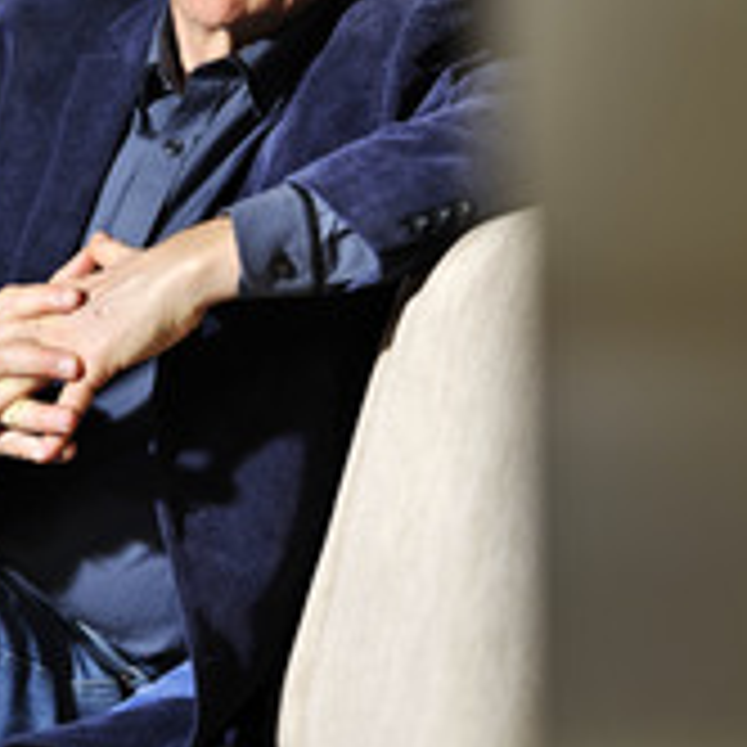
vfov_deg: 10.8
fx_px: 3955
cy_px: 238
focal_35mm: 162
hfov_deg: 10.8
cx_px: 335
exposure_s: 1/80
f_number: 2.8
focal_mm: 70
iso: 200
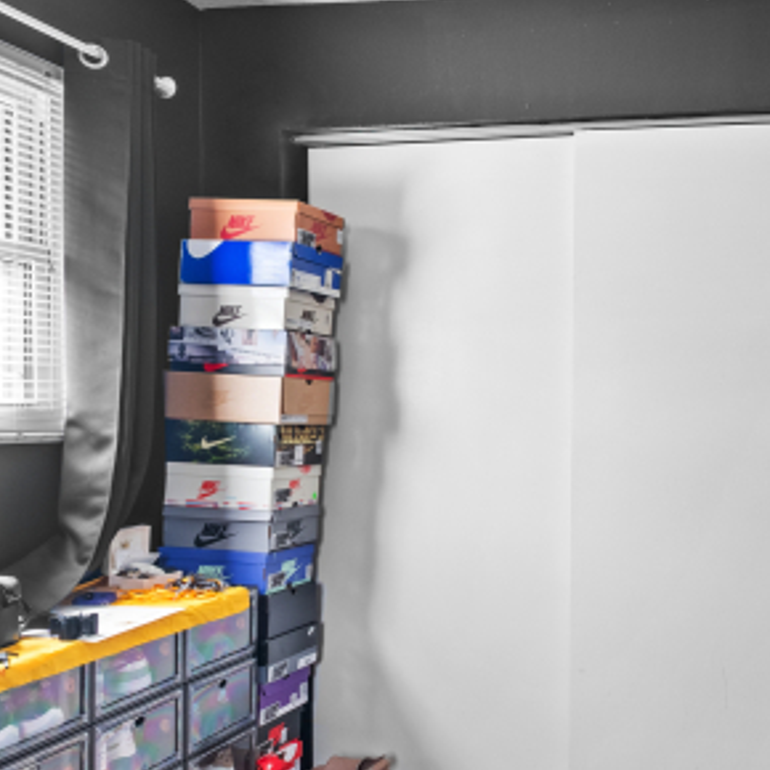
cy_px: 398
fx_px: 830
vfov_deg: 49.7
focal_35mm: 33
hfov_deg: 45.4
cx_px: 685
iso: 400
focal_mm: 10
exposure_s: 1
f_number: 11
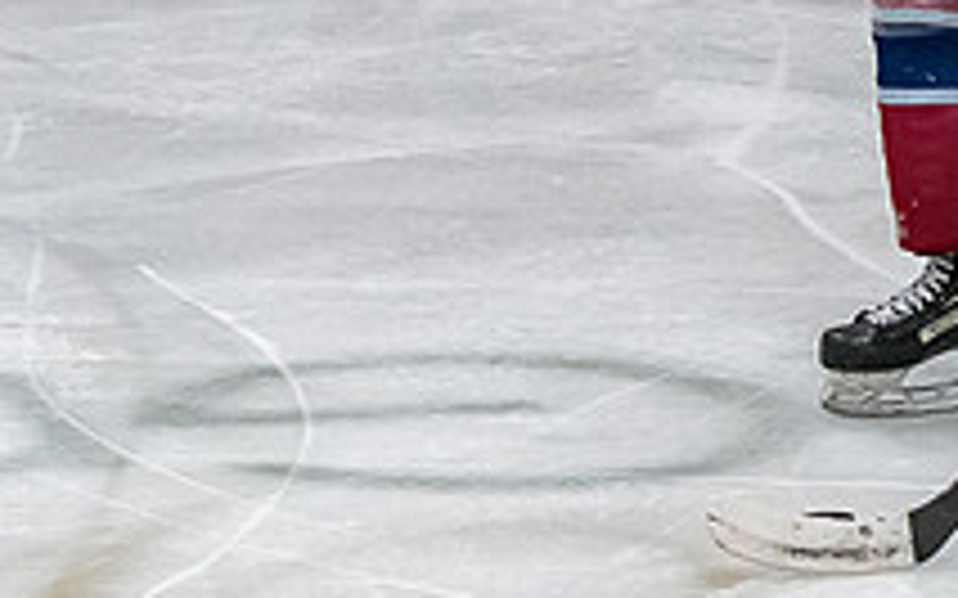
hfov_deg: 4.9
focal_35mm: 430
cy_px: -186
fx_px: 11224
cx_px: 1288
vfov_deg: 3.0
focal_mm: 70
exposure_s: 1/800
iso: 2500
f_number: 3.5
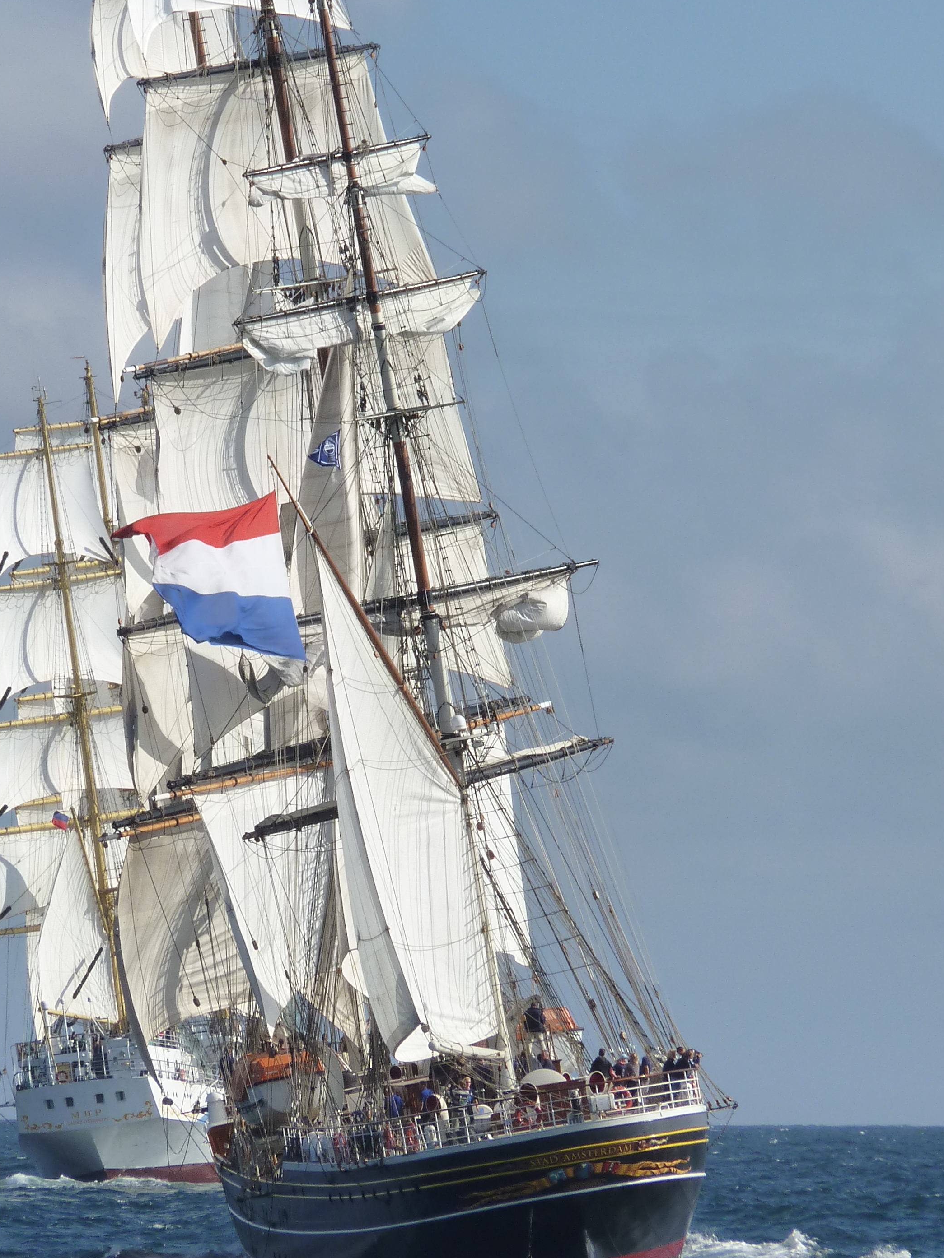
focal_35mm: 399
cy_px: 486
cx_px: 332
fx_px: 14509
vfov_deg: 5.0
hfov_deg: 3.7
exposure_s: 1/500
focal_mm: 49.3
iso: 125
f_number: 6.3
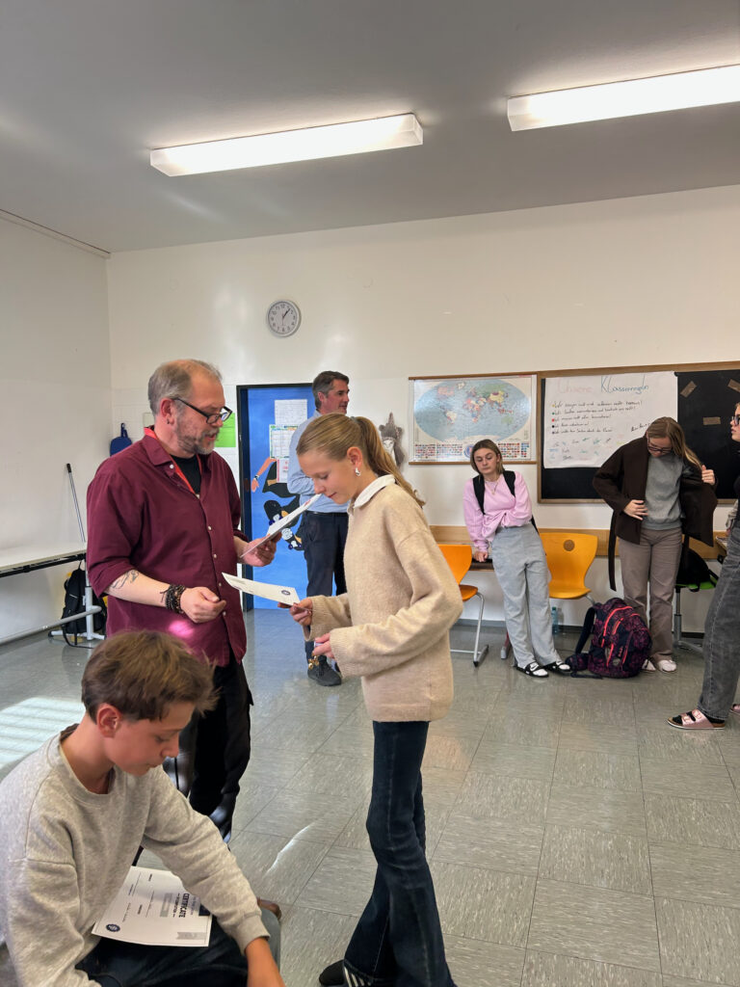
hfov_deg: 53.1
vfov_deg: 67.3
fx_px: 741
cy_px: 494
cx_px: 370
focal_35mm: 26
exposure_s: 1/100
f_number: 1.5
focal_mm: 5.7
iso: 50
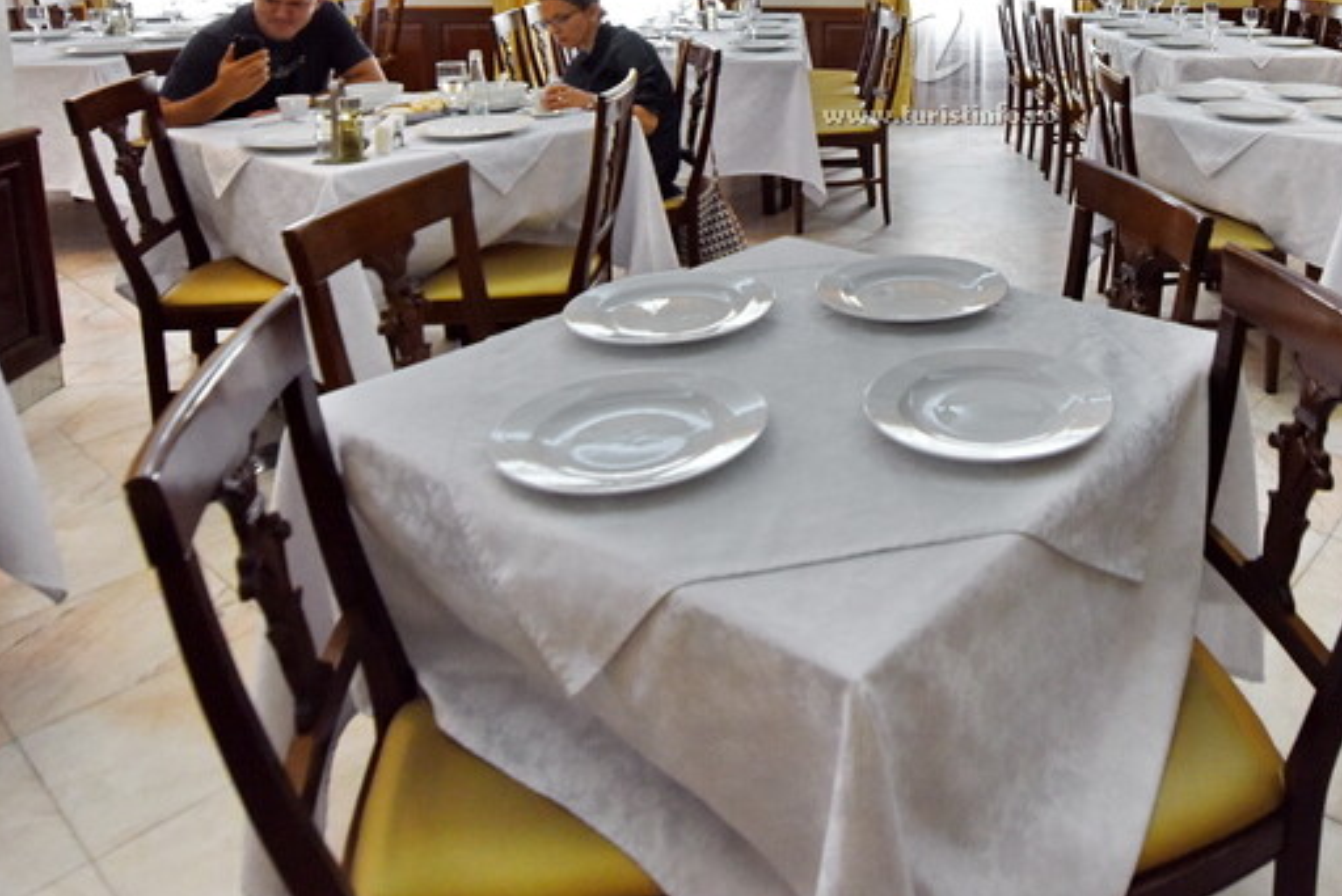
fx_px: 1044
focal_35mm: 28
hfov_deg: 62.3
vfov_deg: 42.4
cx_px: 978
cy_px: 80
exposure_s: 1/100
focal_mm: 14
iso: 1600
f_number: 5
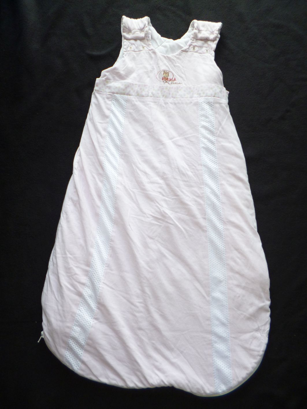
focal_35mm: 24
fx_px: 284
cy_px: 204
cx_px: 154
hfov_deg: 56.8
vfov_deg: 71.6
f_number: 2.5
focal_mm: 4.3
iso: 100
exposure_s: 1/100
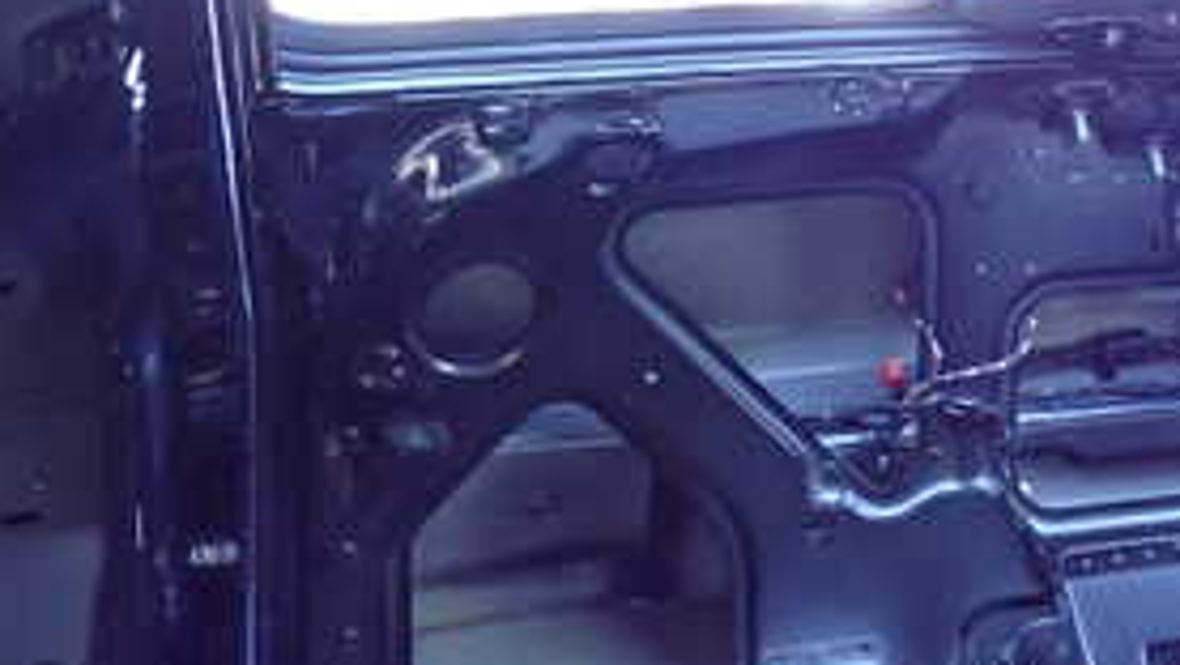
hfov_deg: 33.1
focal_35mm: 59
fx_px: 1847
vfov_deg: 19.9
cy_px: 17
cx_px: 1125
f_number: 2
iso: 640
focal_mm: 4.5
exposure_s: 1/30
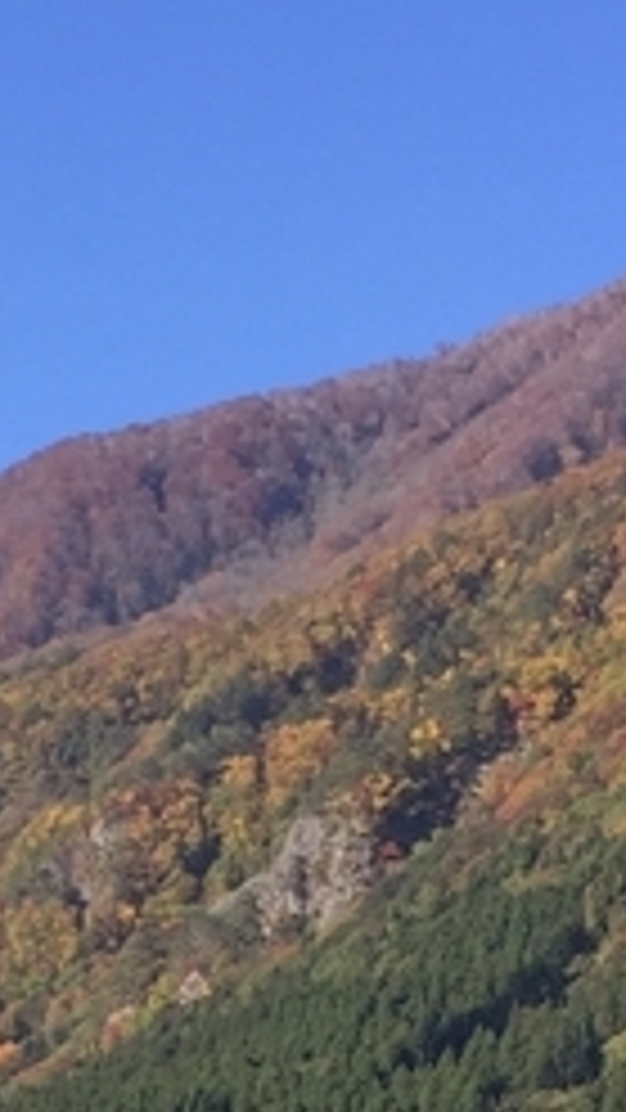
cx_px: 77
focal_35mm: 131
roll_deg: -1.1
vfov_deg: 15.9
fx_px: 3864
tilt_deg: +2.7
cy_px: 1261
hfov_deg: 9.2
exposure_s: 1/527
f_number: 2.2
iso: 32
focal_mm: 4.15
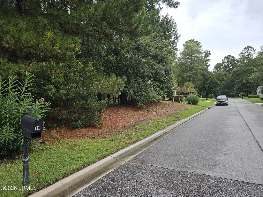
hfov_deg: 73.9
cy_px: 98
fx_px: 175
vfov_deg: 58.9
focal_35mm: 23
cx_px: 132
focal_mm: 6.3
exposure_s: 1/253
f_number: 1.7
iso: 10
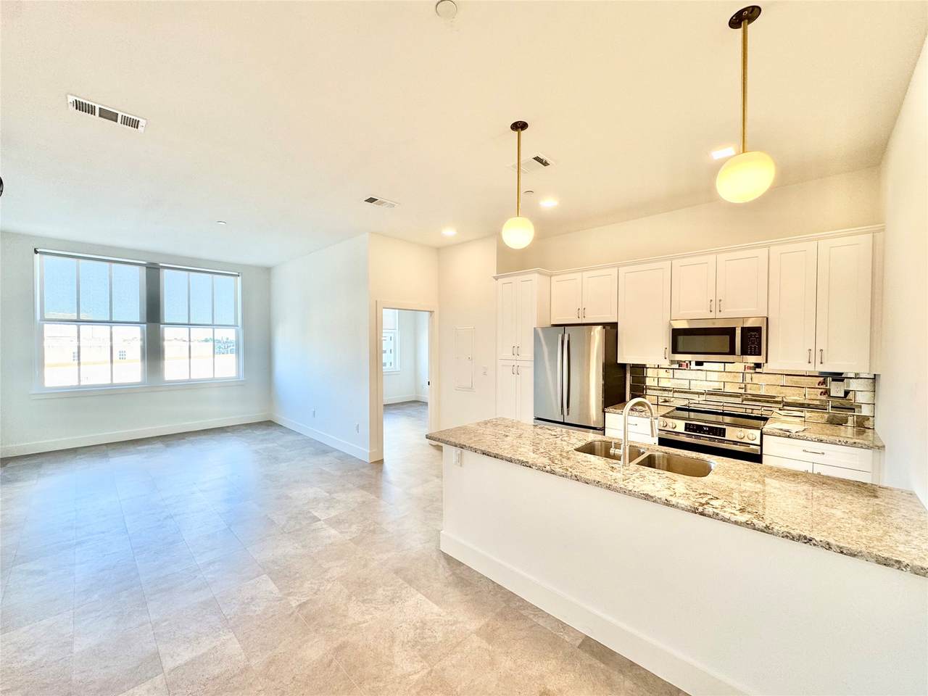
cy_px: 348
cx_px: 464
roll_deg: -0.3
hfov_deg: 102.1
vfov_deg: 85.7
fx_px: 375
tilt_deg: -2.3
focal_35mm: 14
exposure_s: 1/120
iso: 125
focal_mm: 2.22
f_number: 2.2
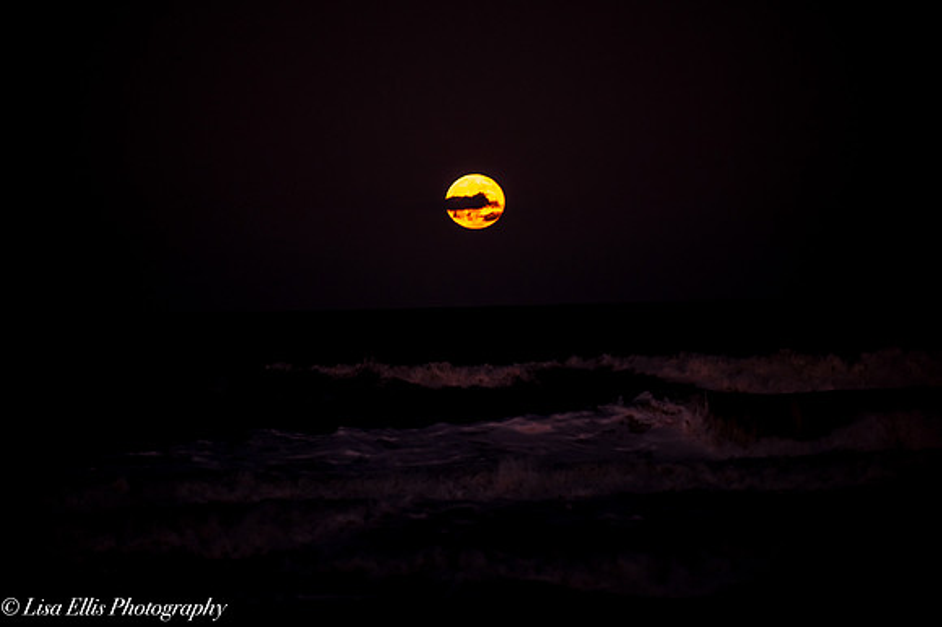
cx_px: 471
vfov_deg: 5.7
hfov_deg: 8.6
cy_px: 314
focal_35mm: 240
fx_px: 6276
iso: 1000
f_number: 2.8
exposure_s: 1/50
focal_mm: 200
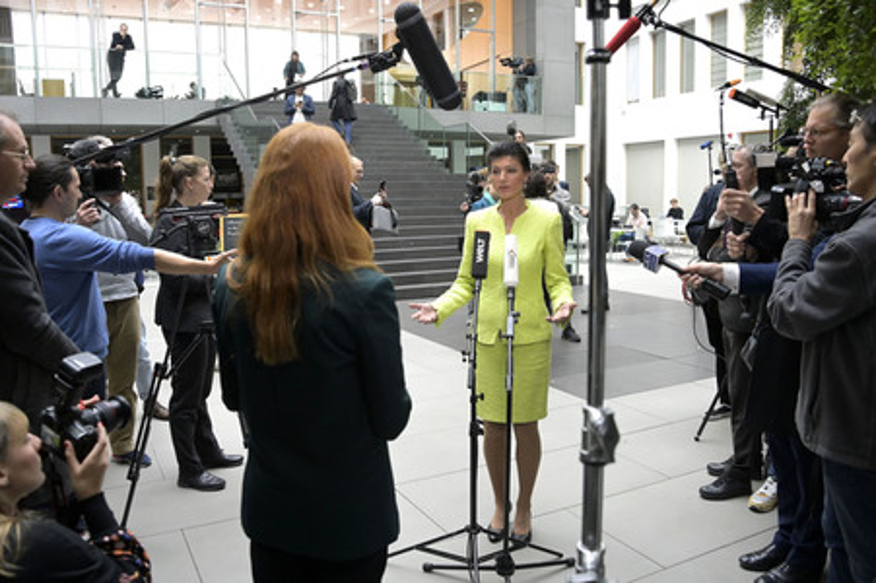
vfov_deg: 46.3
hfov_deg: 65.5
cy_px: 292
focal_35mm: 28
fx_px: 681
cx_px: 438
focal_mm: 28
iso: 5000
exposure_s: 1/500
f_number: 5
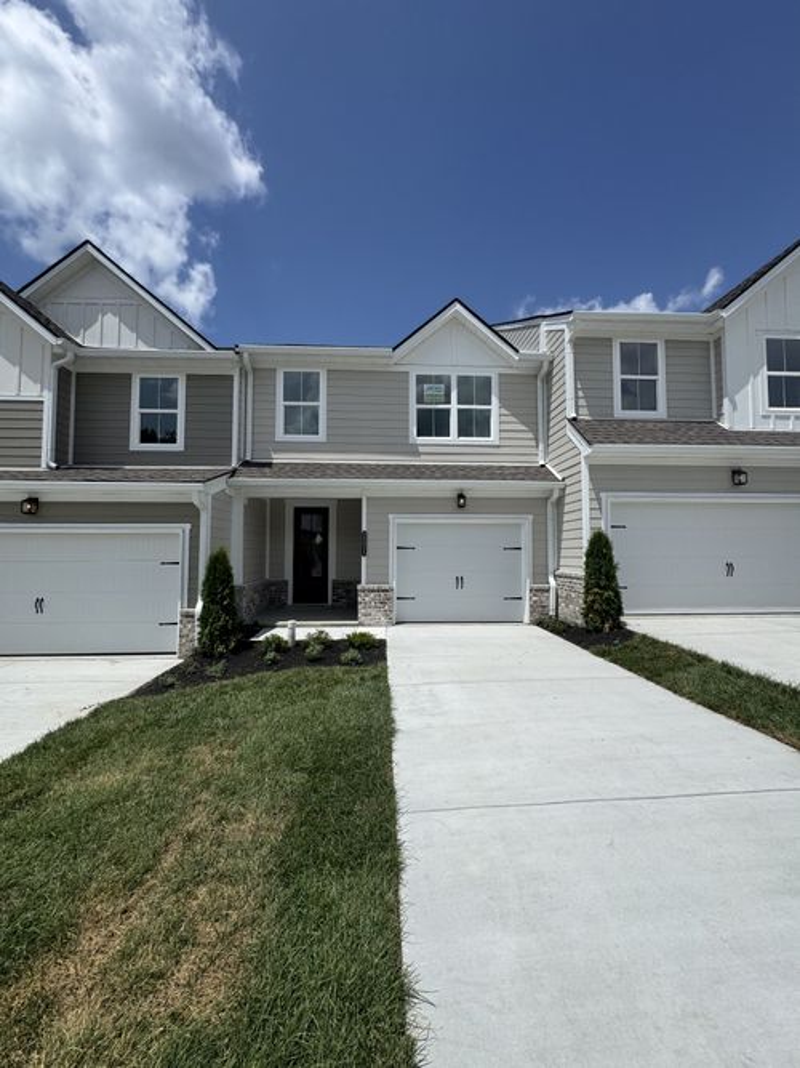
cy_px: 534
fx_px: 432
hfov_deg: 85.7
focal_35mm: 14
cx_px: 400
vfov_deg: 102.1
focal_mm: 2.22
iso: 50
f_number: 2.2
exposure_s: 1/4132
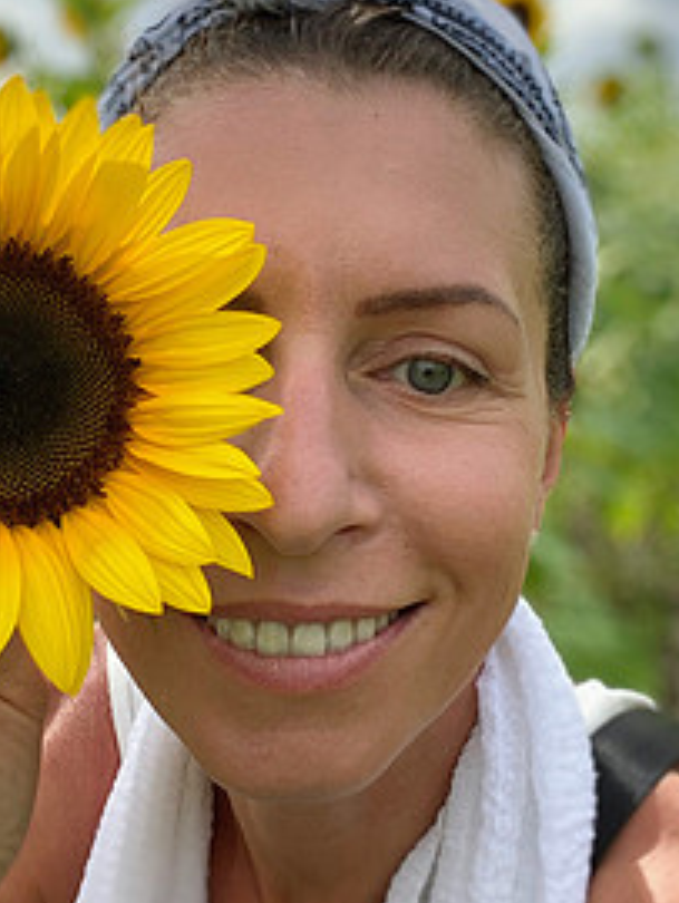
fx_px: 1306
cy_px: 371
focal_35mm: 50
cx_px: 311
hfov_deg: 29.1
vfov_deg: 38.0
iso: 25
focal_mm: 2.71
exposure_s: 1/575
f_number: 2.2
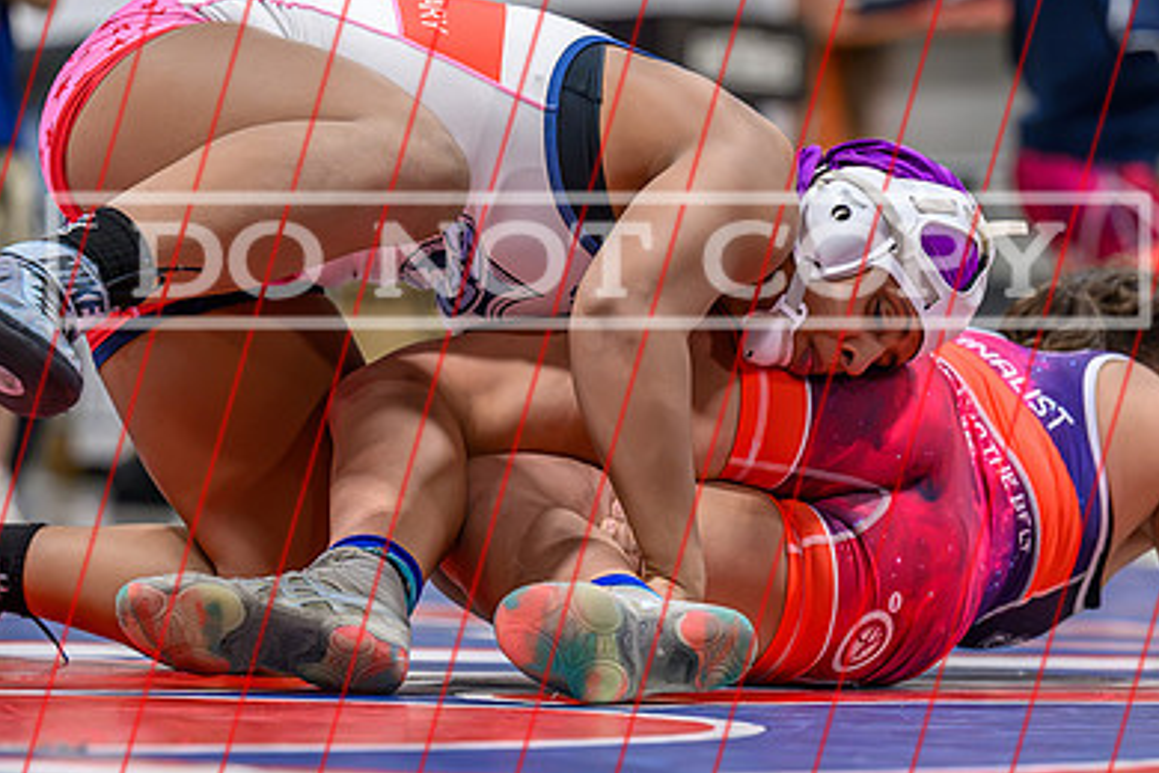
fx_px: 7147
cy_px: 462
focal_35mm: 222
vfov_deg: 6.2
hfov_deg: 9.3
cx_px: 689
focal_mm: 103
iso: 3200
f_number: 2.8
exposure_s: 1/1000
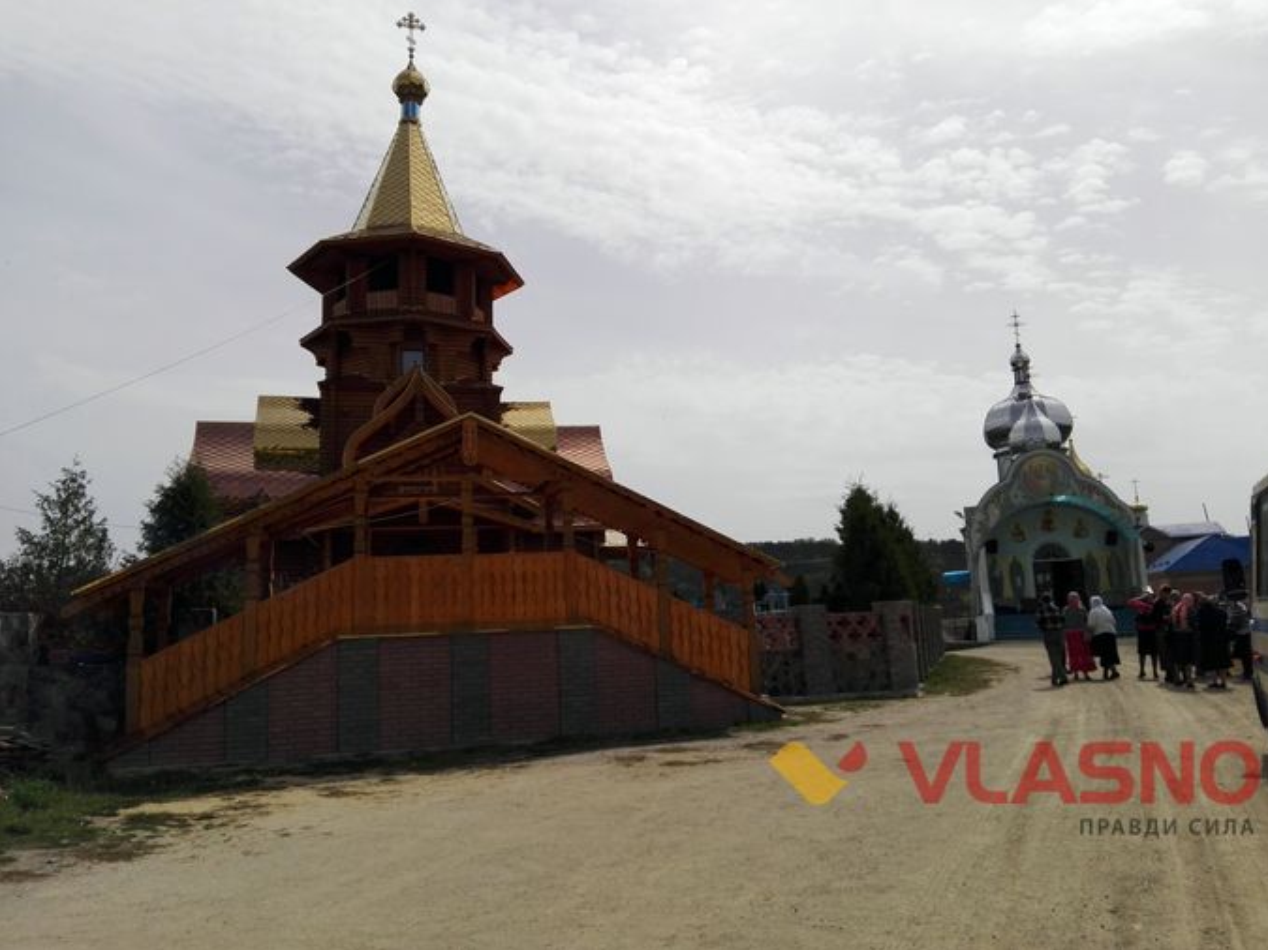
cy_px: 463
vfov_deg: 49.7
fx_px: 1025
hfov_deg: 63.4
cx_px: 656
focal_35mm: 28
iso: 110
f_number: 2
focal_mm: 3.68
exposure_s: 1/5235
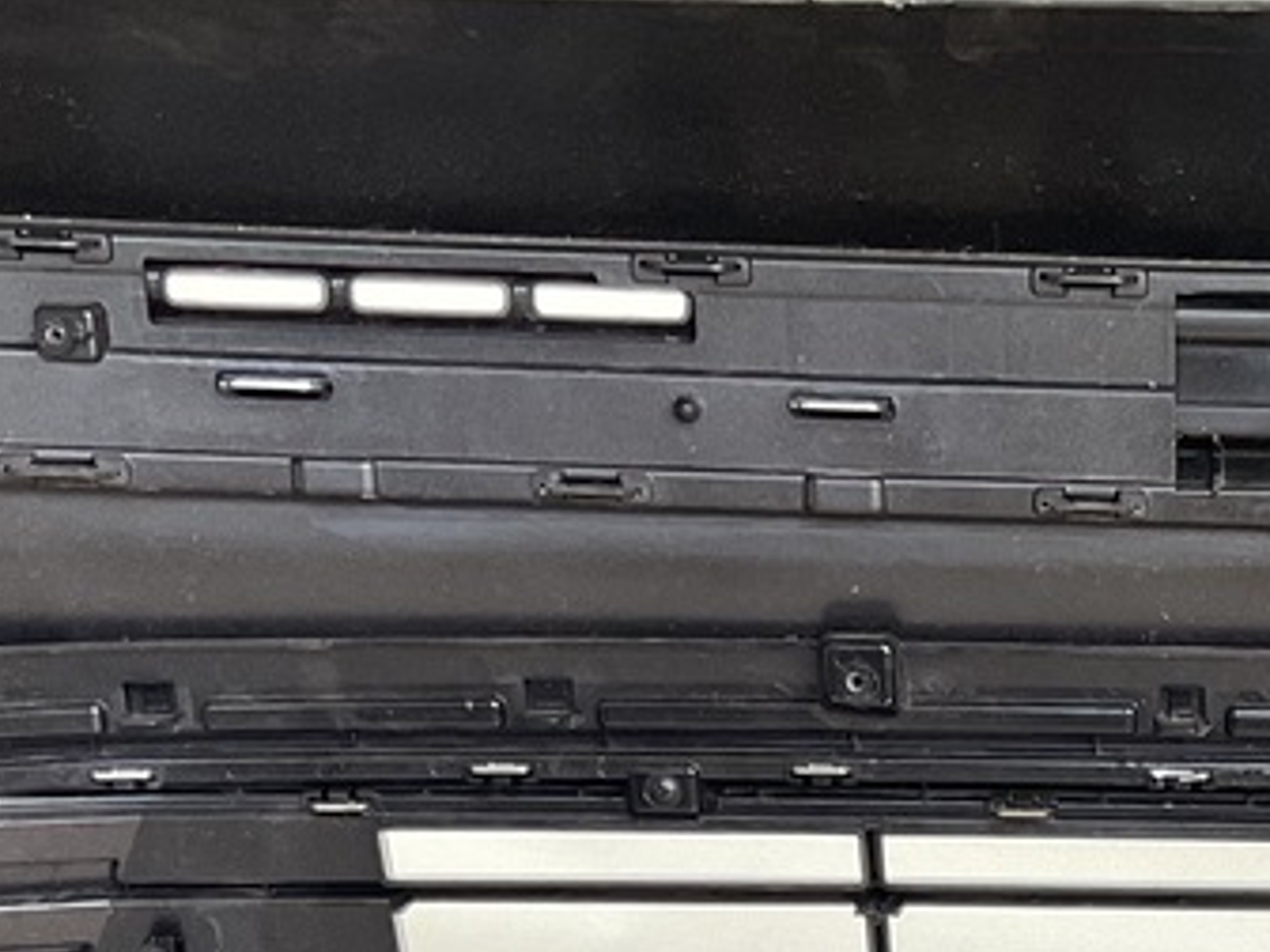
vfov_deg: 15.6
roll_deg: -0.9
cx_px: 1395
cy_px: 1420
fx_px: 3192
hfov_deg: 21.4
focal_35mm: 87
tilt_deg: -15.4
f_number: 1.8
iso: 64
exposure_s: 1/100
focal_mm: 3
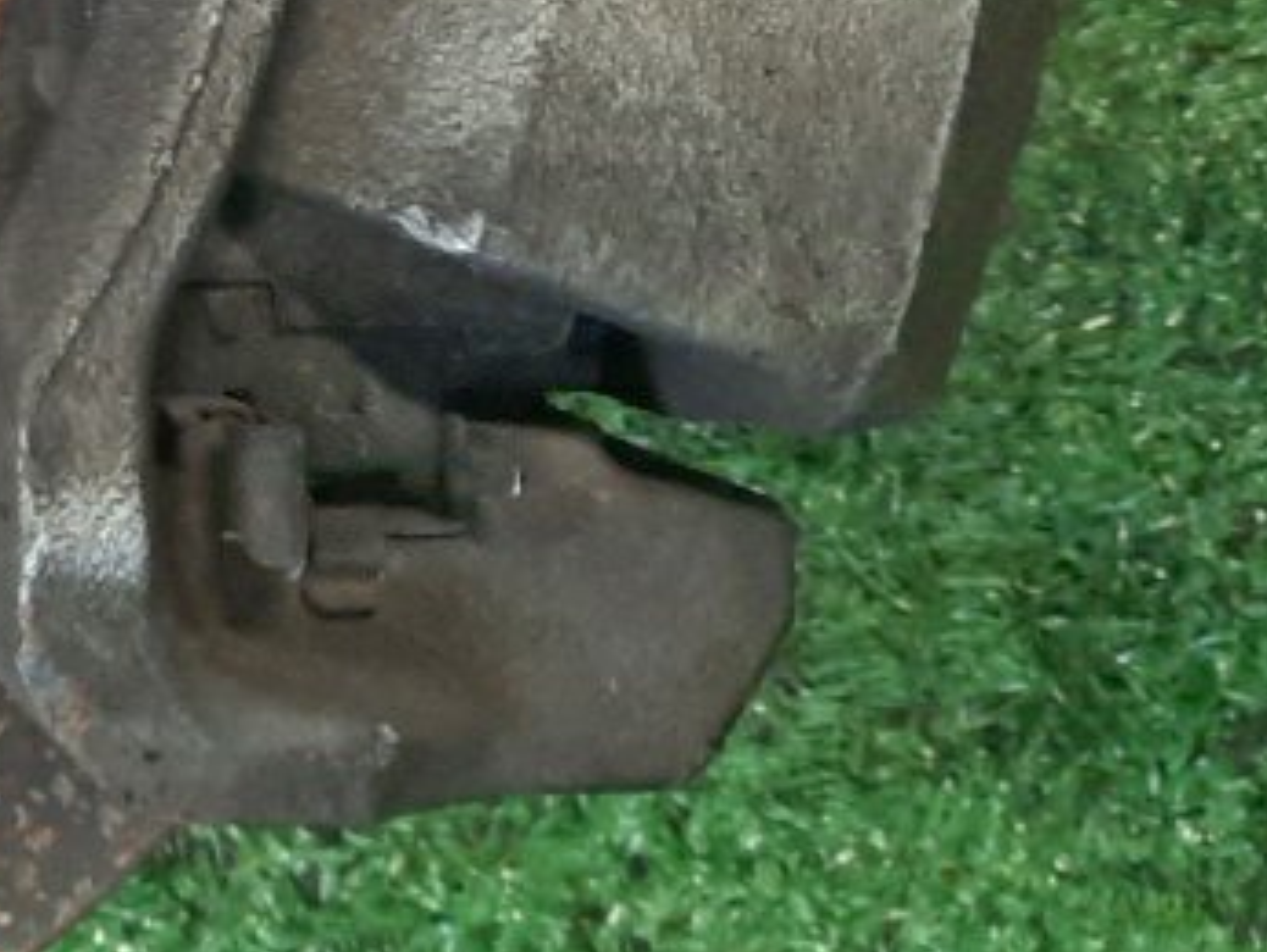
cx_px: -1051
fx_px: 3809
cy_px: -275
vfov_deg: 13.7
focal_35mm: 104
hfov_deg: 15.9
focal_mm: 4.6
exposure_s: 1/33
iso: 263
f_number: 2
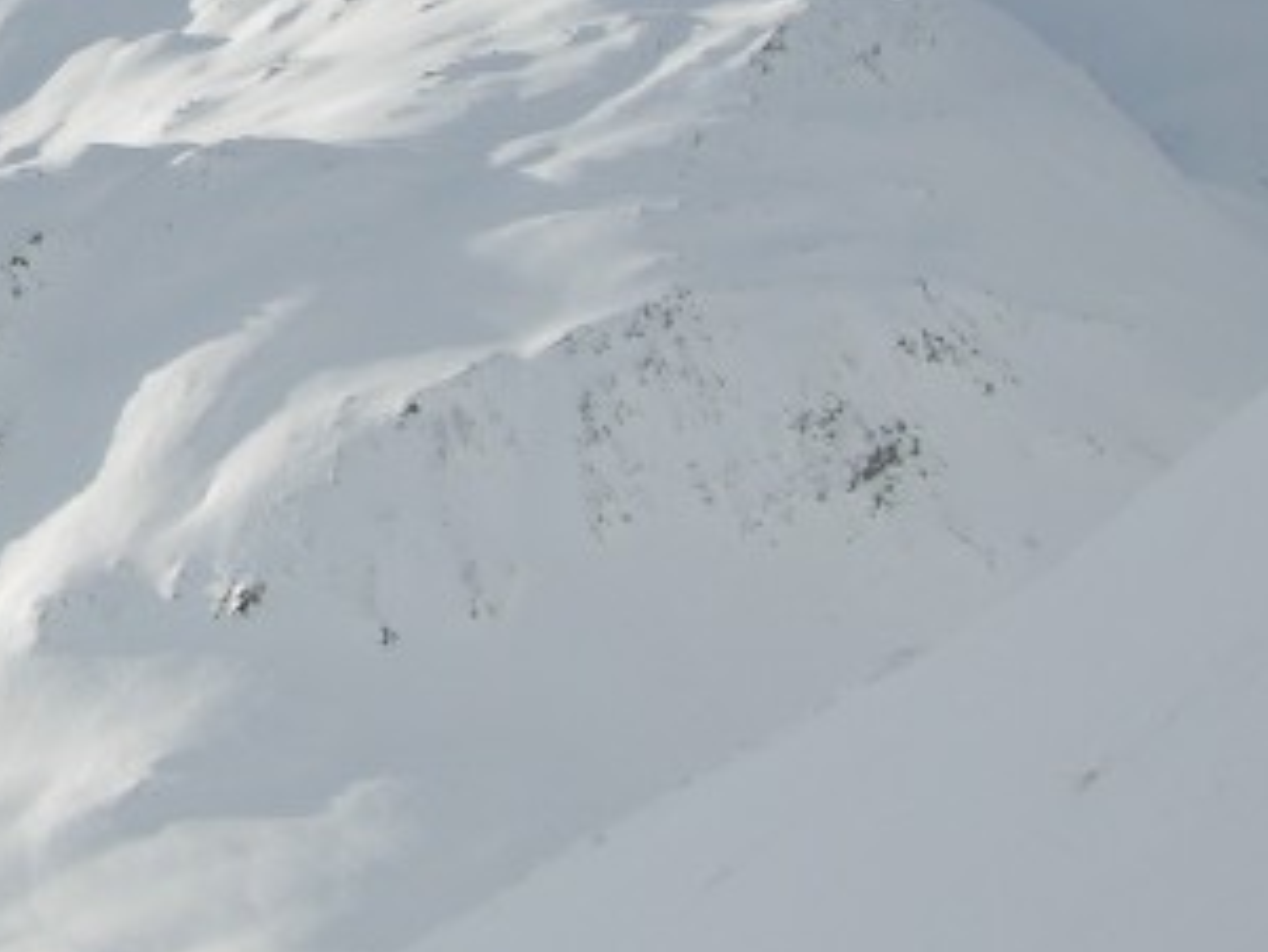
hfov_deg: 15.6
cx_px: -434
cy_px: 88
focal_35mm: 119
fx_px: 4361
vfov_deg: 12.4
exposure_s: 1/320
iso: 50
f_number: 7.1
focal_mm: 8.9
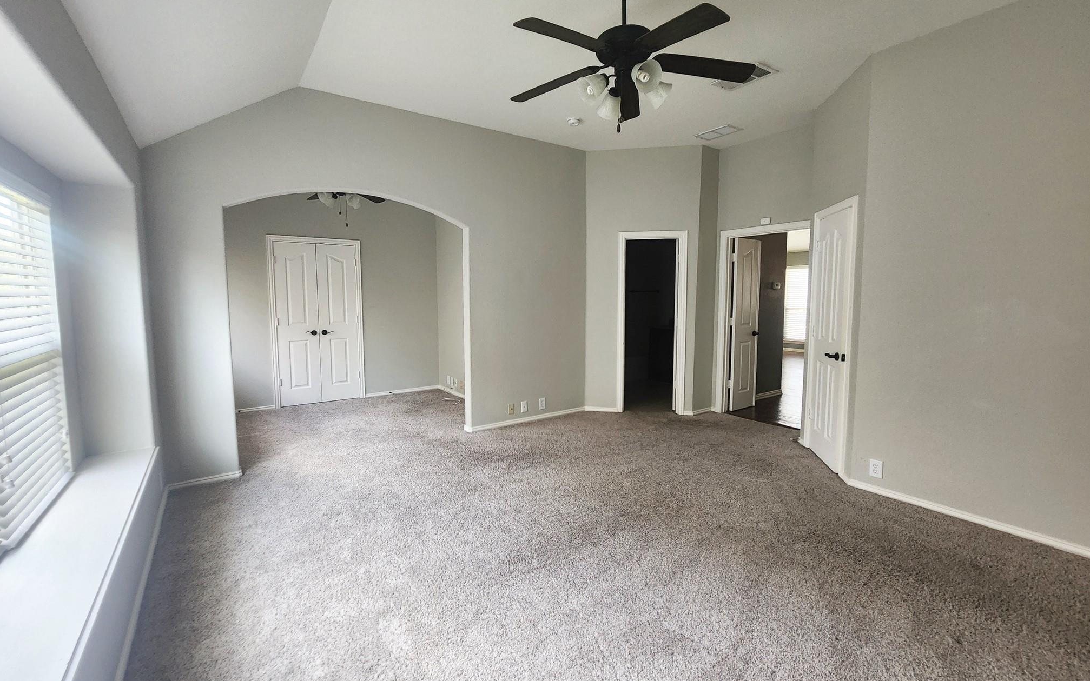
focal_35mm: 14
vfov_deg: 78.6
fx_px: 416
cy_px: 333
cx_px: 544
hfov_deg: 105.3
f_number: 2.2
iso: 200
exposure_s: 1/60.2
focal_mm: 2.2
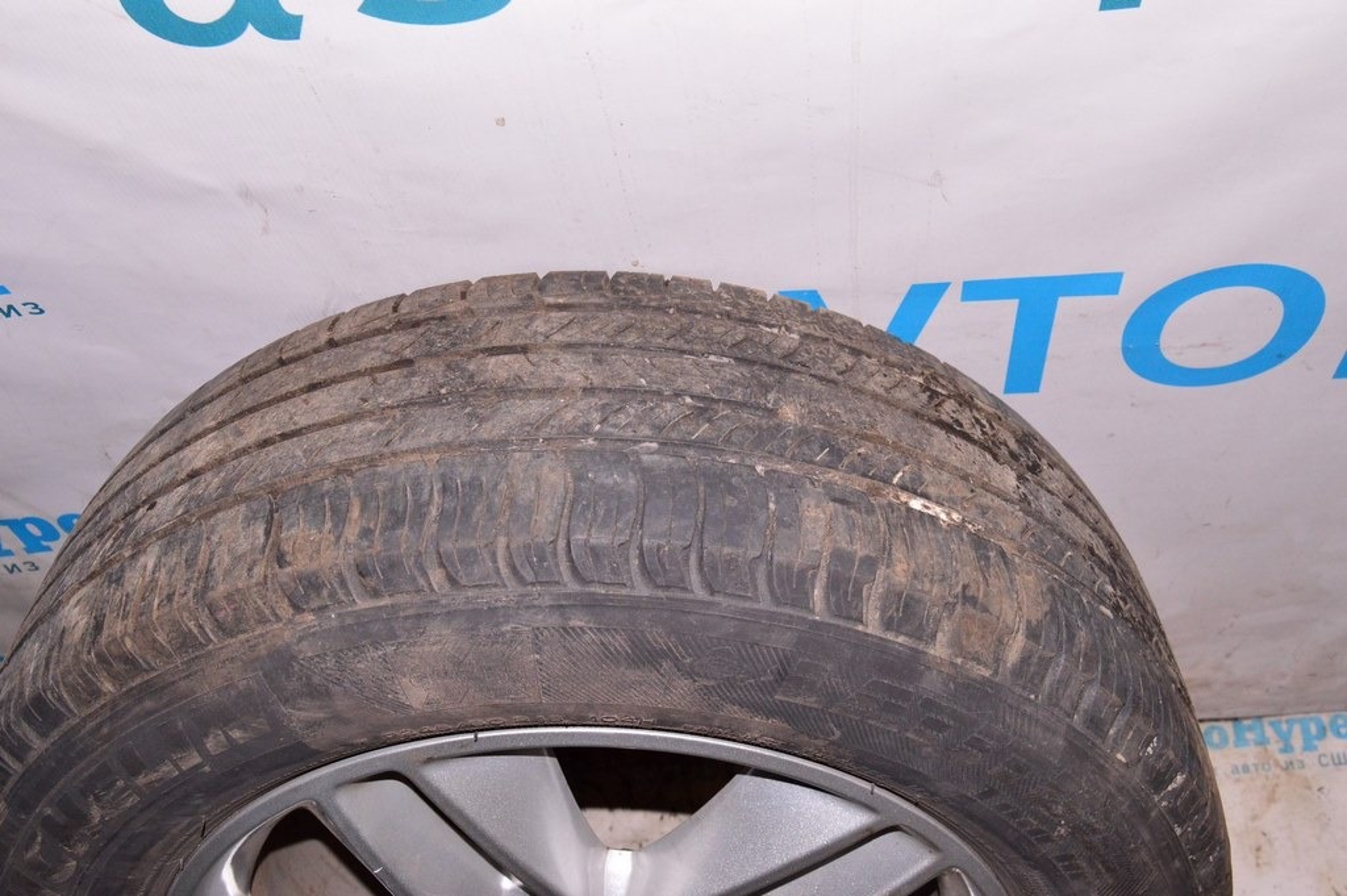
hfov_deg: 53.2
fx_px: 1346
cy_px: 448
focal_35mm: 36
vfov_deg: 36.8
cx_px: 674
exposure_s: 1/200
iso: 1600
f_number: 8
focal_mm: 24
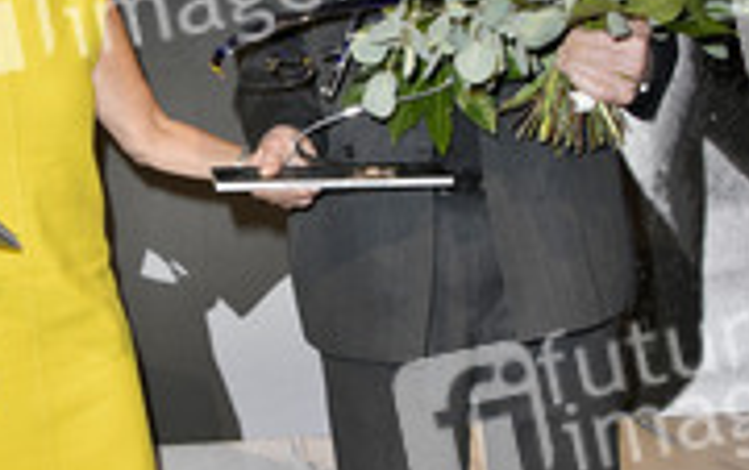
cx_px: 229
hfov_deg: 25.9
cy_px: 195
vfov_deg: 16.6
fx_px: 1615
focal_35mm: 79
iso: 2000
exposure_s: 1/250
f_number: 6.3
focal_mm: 35
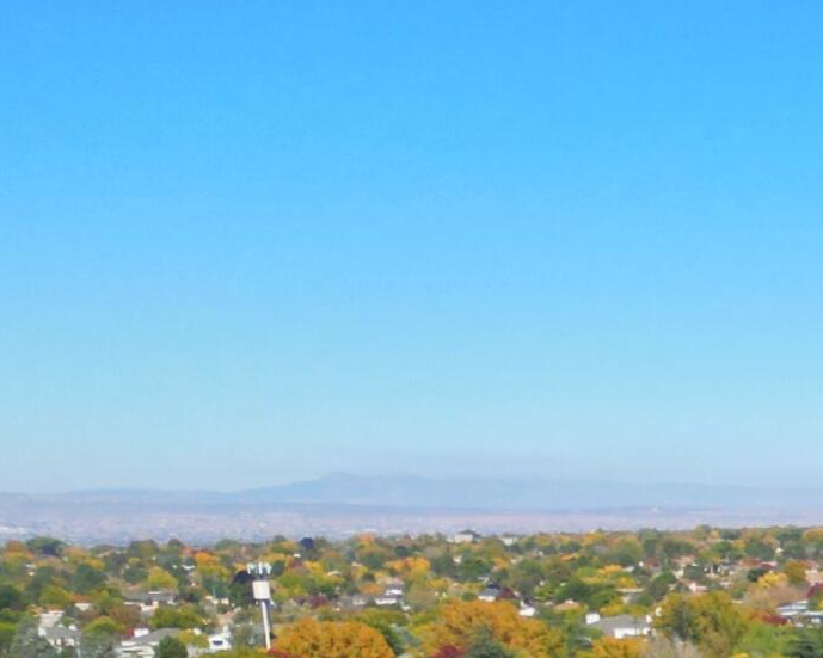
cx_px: 1530
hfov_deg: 15.7
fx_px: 2484
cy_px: 1041
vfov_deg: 14.0
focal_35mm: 102
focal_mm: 6.72
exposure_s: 1/5000
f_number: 1.7
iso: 150
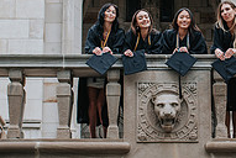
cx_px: 186
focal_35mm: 161
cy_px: 55
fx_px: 1057
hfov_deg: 12.7
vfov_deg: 8.6
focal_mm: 35
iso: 100
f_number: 3.5
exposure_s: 1/320
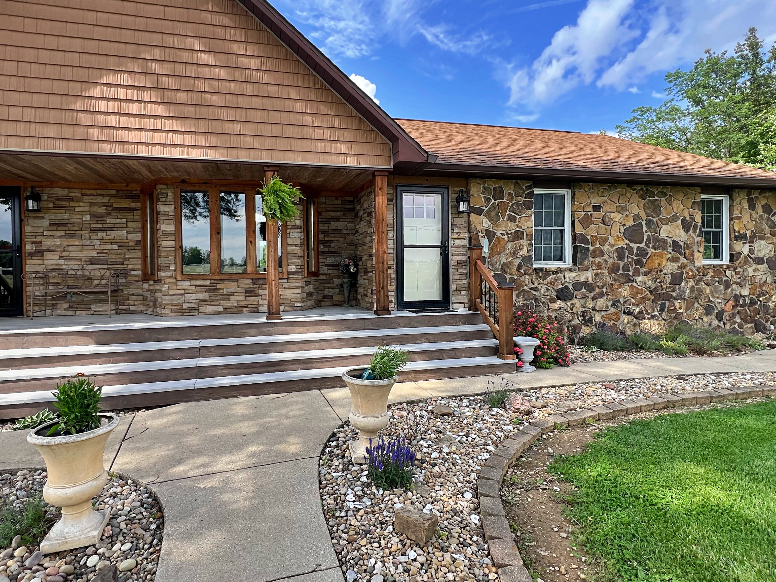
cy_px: 270
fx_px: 381
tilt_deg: -0.4
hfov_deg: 90.8
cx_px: 356
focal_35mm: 17
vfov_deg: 74.6
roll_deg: +2.7
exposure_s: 1/440
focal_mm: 1.57
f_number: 1.8
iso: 32
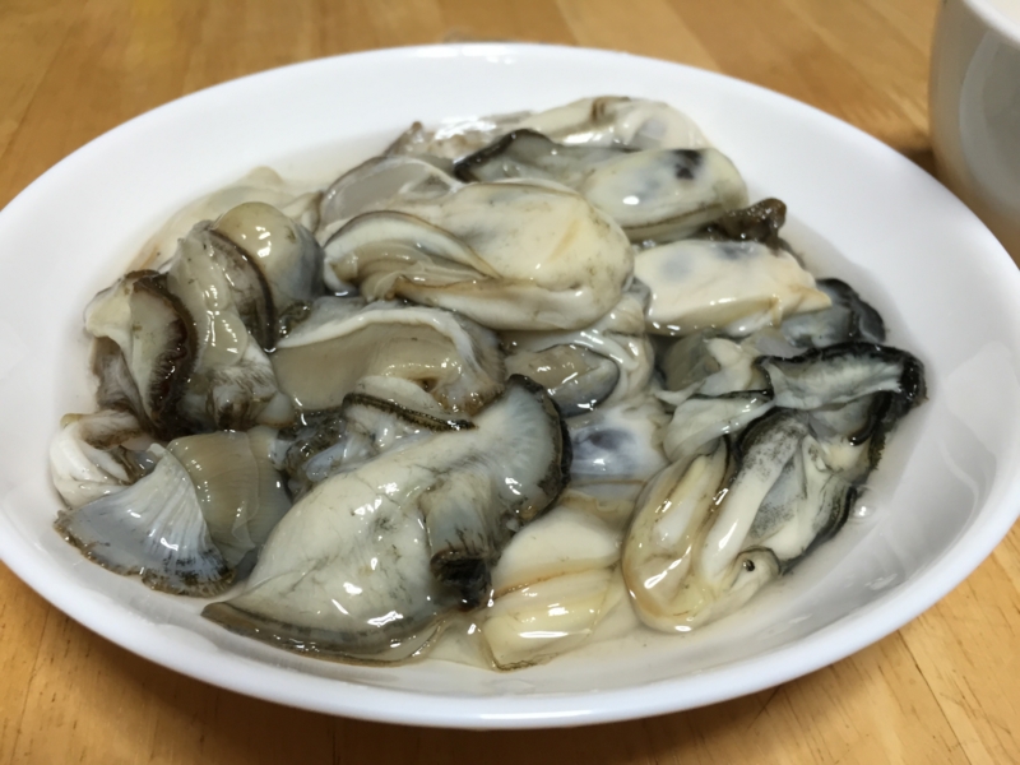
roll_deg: -1.2
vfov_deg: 48.2
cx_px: 510
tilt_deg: -41.6
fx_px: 855
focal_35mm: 29
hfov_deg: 61.7
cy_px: 382
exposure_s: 1/33
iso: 100
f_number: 2.2
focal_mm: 4.15
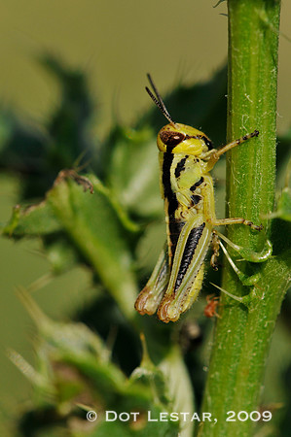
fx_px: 3646
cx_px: 146
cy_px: 218
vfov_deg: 6.9
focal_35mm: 300
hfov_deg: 4.6
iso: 200
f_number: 13
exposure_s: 1/640
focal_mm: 200
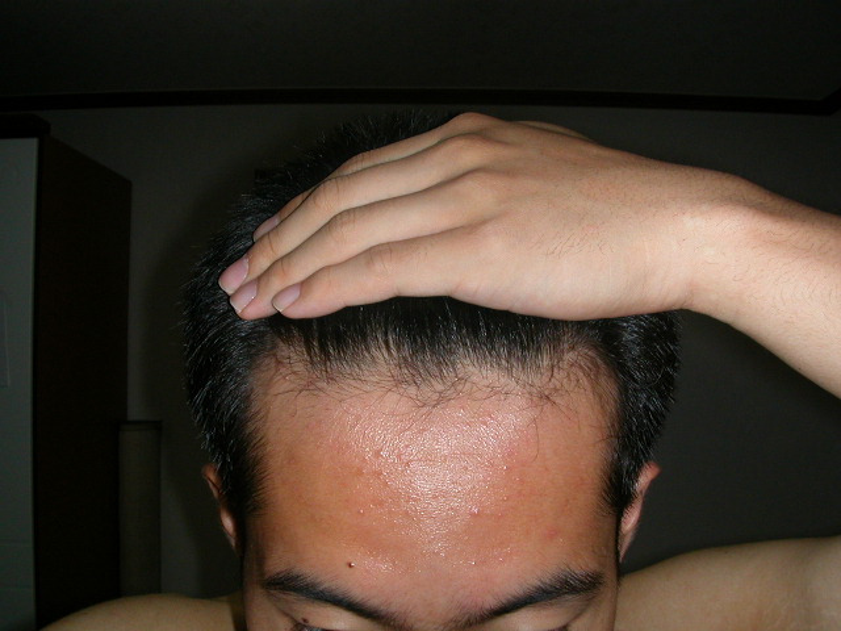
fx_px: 899
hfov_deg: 50.1
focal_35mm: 37
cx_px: 420
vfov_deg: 38.7
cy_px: 316
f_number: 4.5
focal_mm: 5.6
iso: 100
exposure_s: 1/59.9
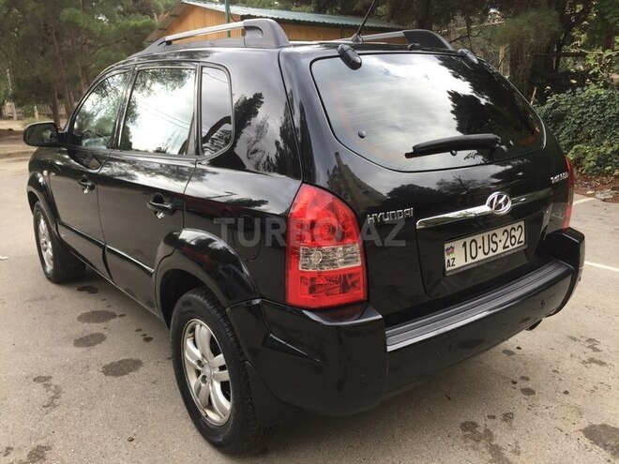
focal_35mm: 29
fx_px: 519
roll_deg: +2.3
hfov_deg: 61.7
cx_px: 310
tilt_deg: -13.5
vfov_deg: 48.2
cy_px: 232
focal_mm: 4.15
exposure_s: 1/156
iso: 32
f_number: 2.2
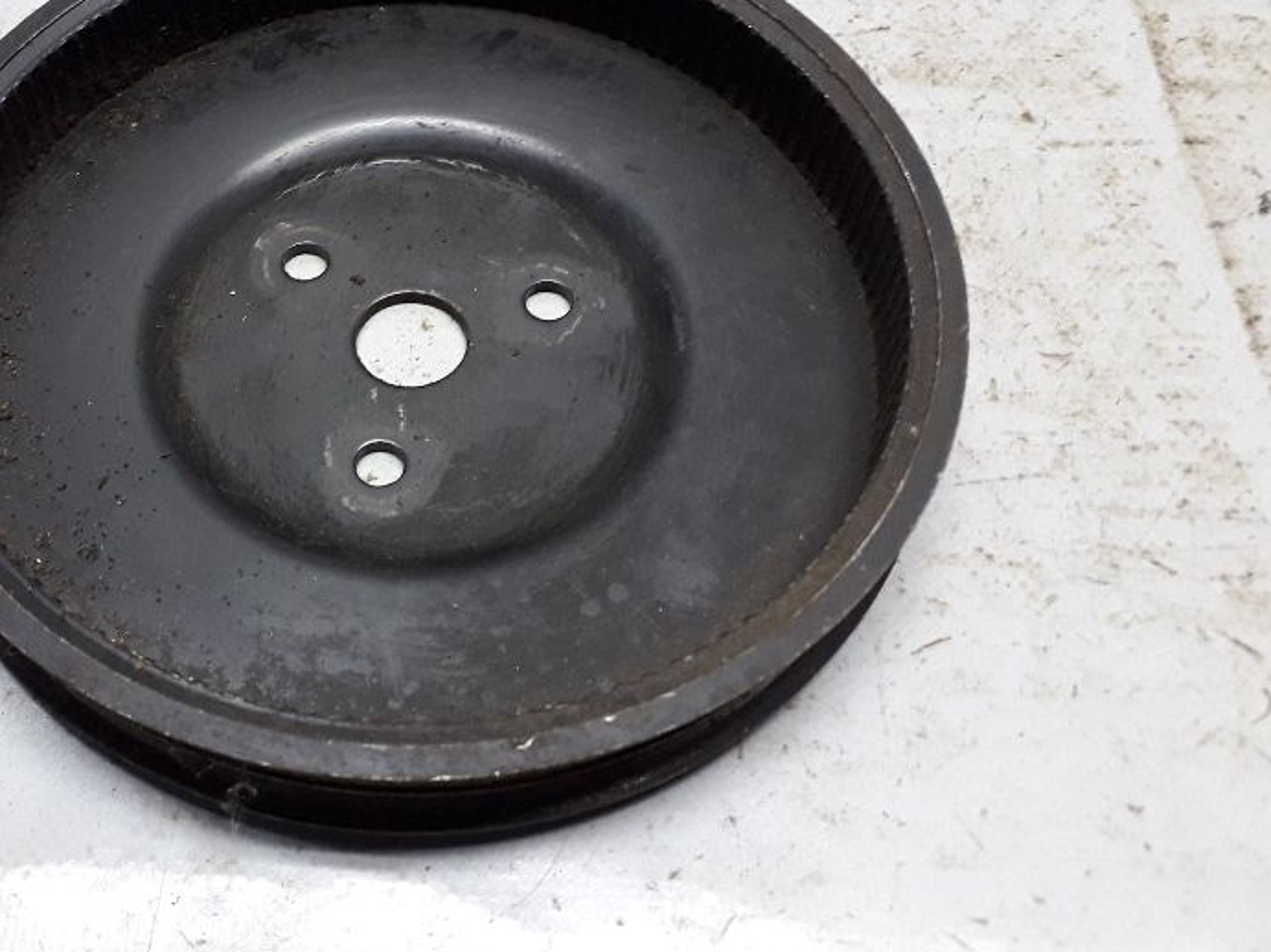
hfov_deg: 45.6
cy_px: 333
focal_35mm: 40
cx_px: 362
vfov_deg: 35.7
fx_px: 1468
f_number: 1.9
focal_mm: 3.6
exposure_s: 1/25
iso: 200
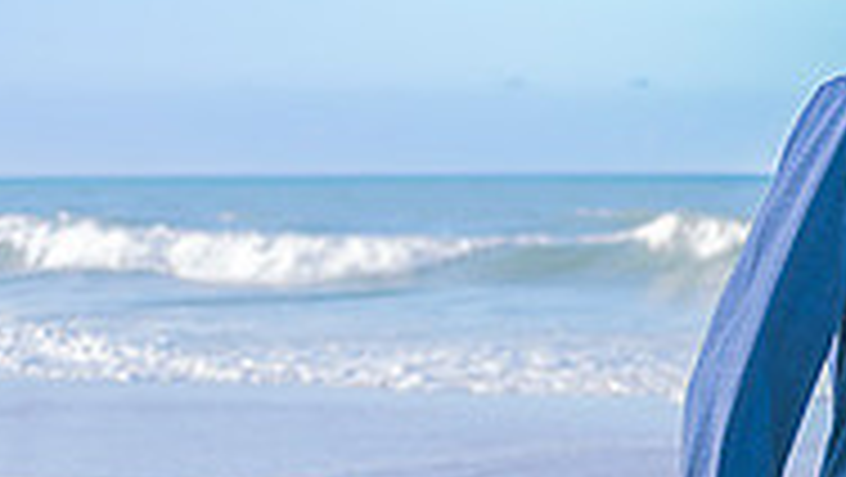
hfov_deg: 15.4
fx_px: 2895
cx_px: 1269
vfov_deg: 9.4
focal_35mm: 129
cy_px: 212
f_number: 4
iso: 160
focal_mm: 40
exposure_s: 1/200
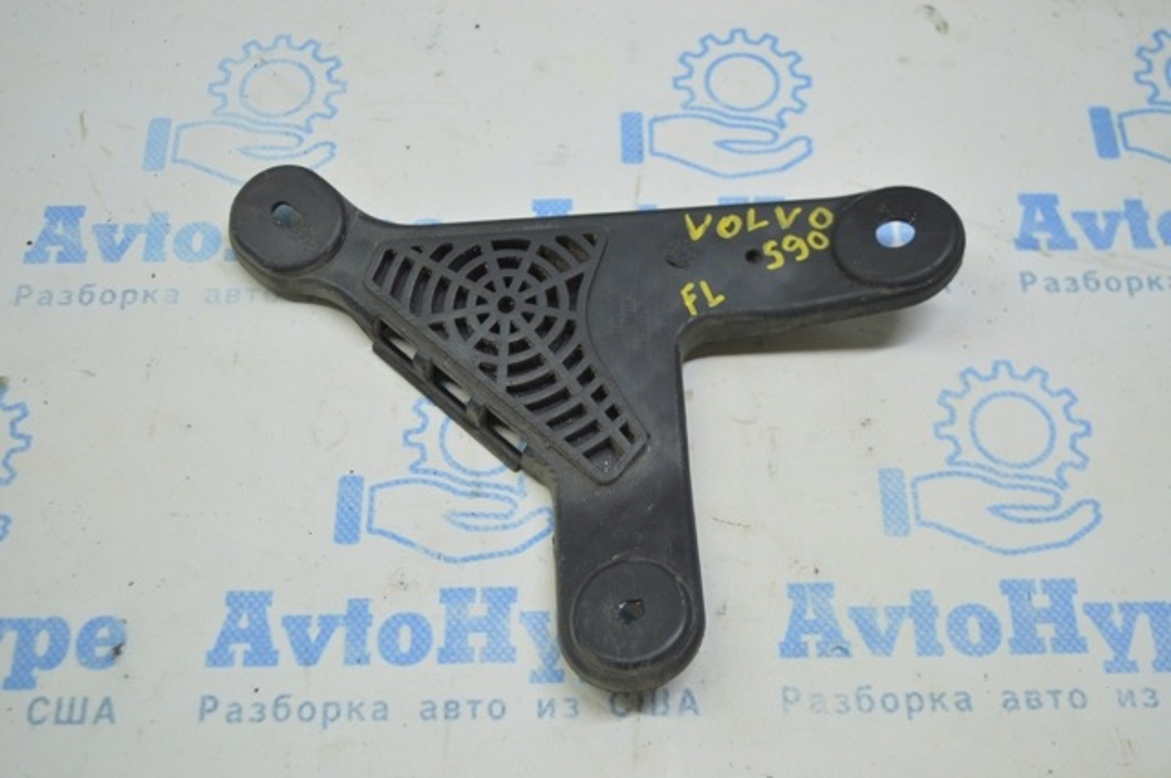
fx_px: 1413
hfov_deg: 45.0
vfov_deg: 30.8
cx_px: 586
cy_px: 389
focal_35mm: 44
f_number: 4.2
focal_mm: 29
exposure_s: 1/50
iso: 400
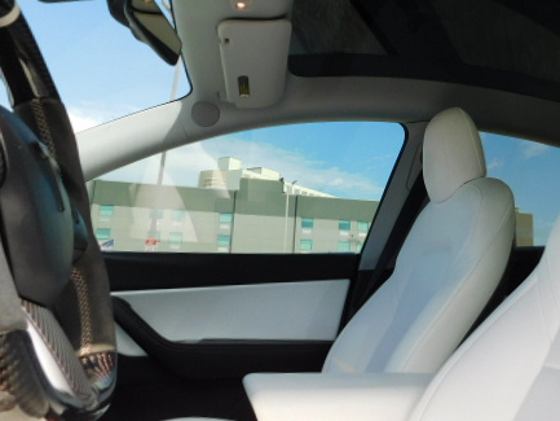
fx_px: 550
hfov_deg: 52.2
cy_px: 162
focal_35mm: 34
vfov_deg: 41.6
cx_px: 402
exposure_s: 1/800
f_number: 3
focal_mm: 4
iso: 125
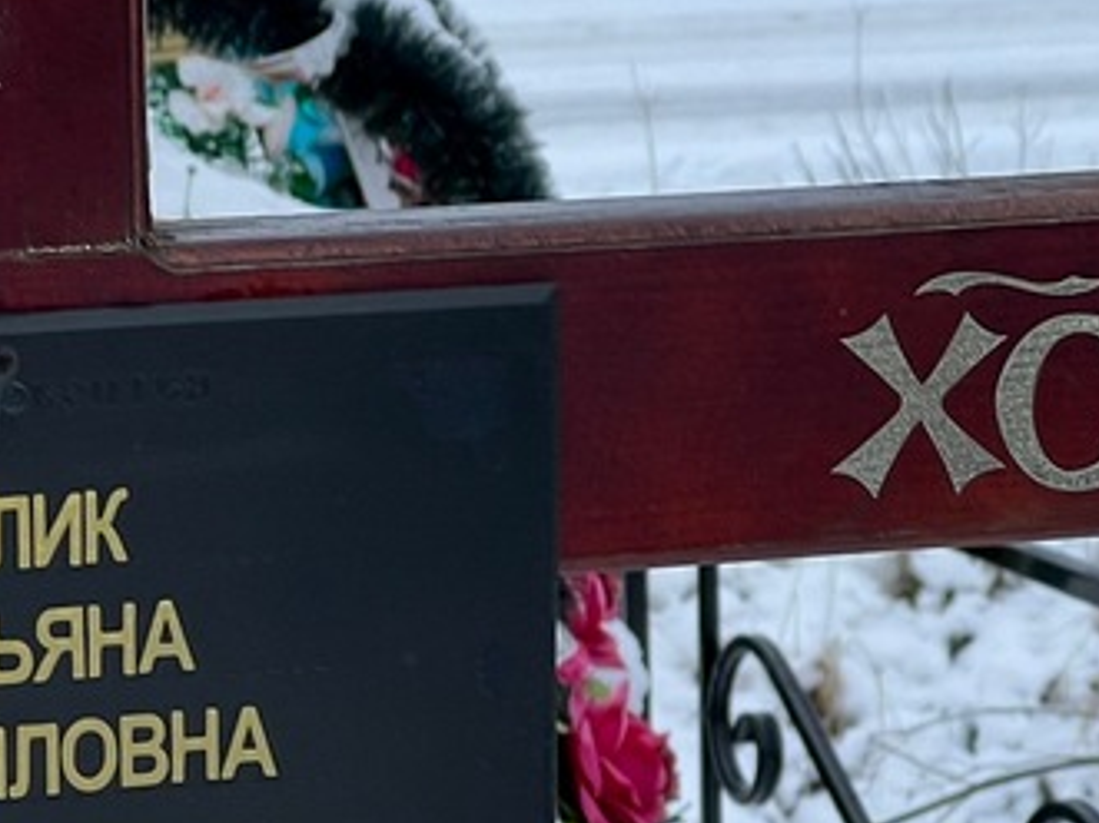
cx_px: 103
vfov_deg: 8.0
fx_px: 5903
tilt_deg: -10.4
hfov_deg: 10.6
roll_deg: +2.1
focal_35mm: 186
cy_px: 713
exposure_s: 1/99
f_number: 2.8
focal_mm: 9
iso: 32
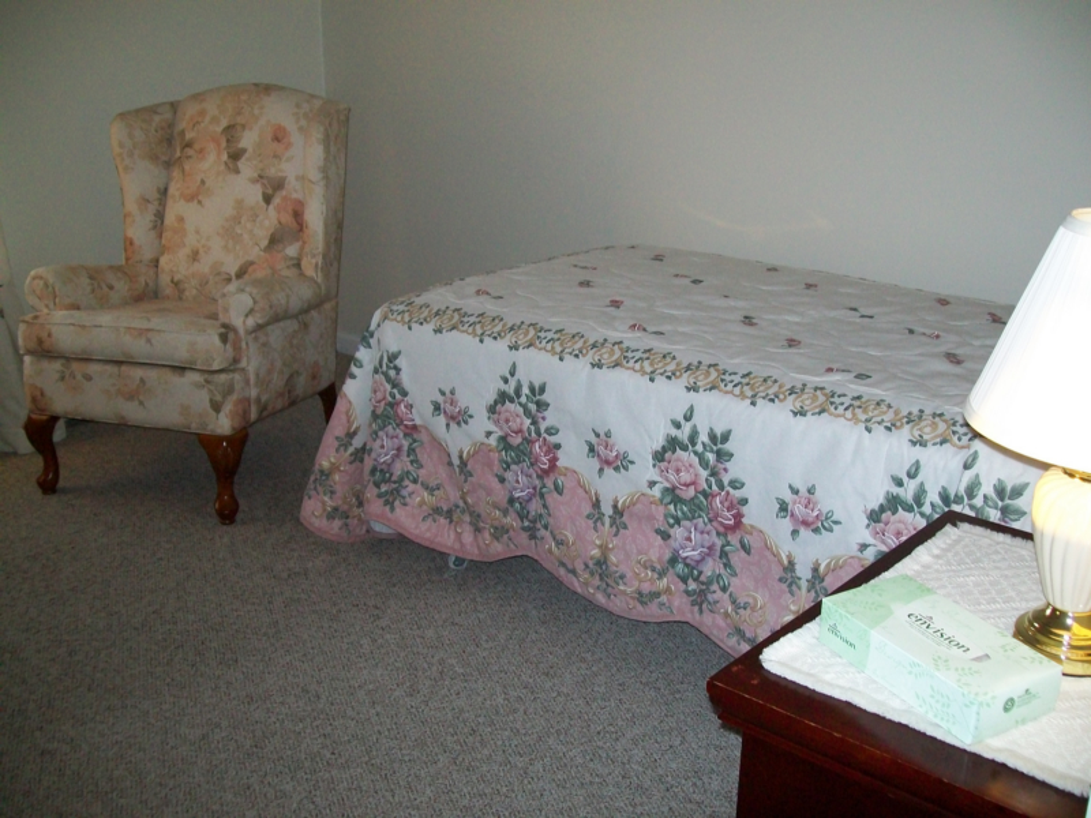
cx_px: 546
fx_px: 1135
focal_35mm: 36
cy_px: 409
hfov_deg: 51.4
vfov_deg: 39.7
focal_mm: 6
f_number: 2.7
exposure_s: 1/60
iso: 160
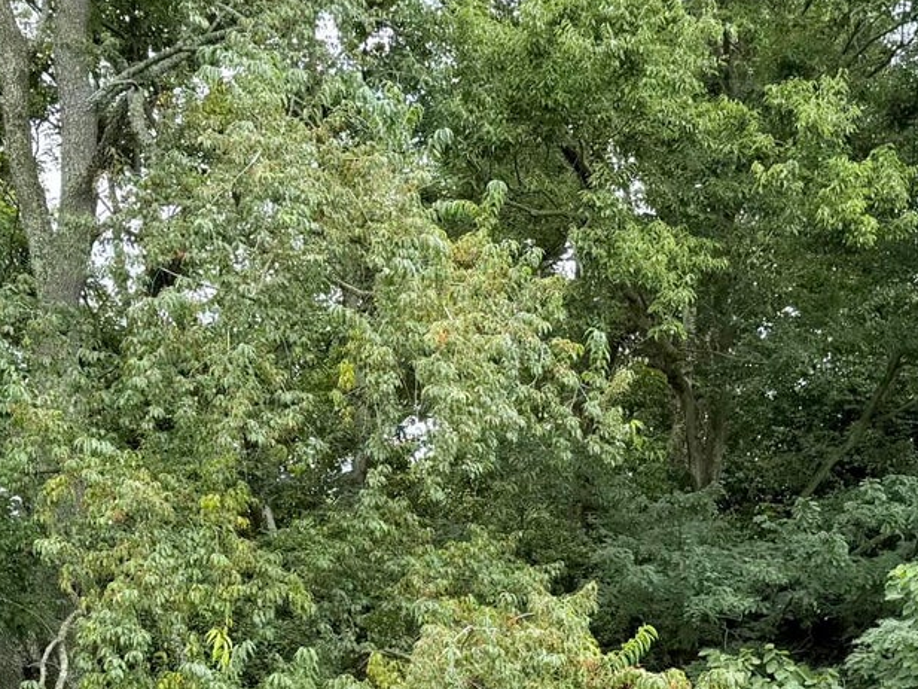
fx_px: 2202
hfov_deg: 23.6
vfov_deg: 17.5
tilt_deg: +0.8
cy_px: 626
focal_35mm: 83
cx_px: 487
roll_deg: +1.8
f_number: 1.78
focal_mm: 6.76
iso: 80
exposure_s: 1/805
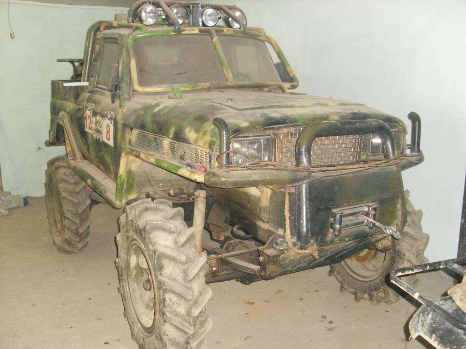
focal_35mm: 38
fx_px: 512
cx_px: 233
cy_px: 174
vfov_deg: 37.7
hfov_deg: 49.0
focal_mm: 6.3
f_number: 3
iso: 400
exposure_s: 1/45
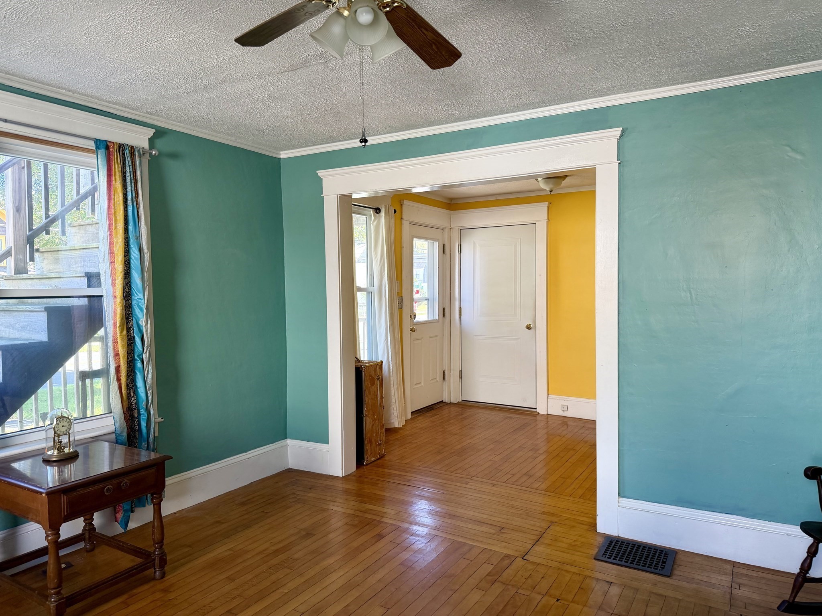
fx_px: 570
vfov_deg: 56.8
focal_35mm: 24
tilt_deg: -3.1
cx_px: 411
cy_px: 308
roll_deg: +0.5
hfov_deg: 71.6
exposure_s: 1/121
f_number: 1.78
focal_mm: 6.76
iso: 160
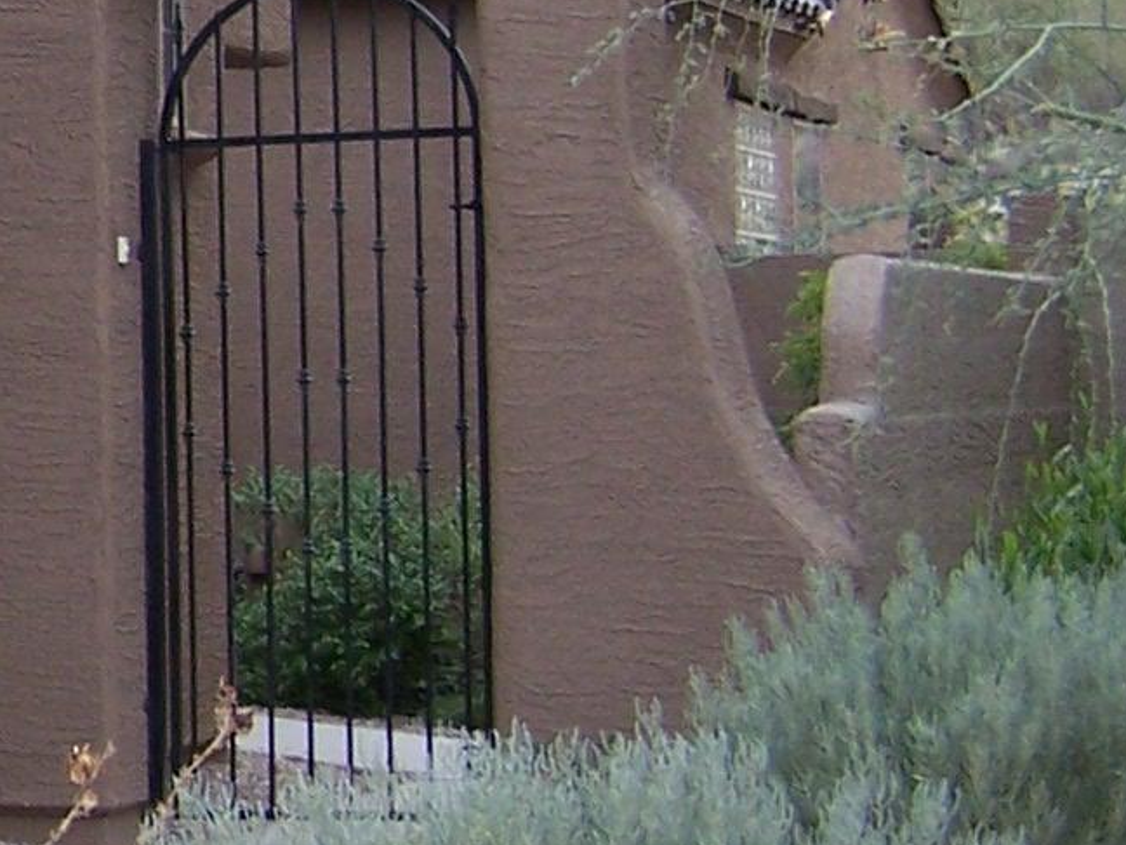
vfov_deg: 9.8
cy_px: 196
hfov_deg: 11.8
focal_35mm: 151
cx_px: -1102
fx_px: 4912
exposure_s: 1/180
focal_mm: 6.3
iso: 80
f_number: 2.8
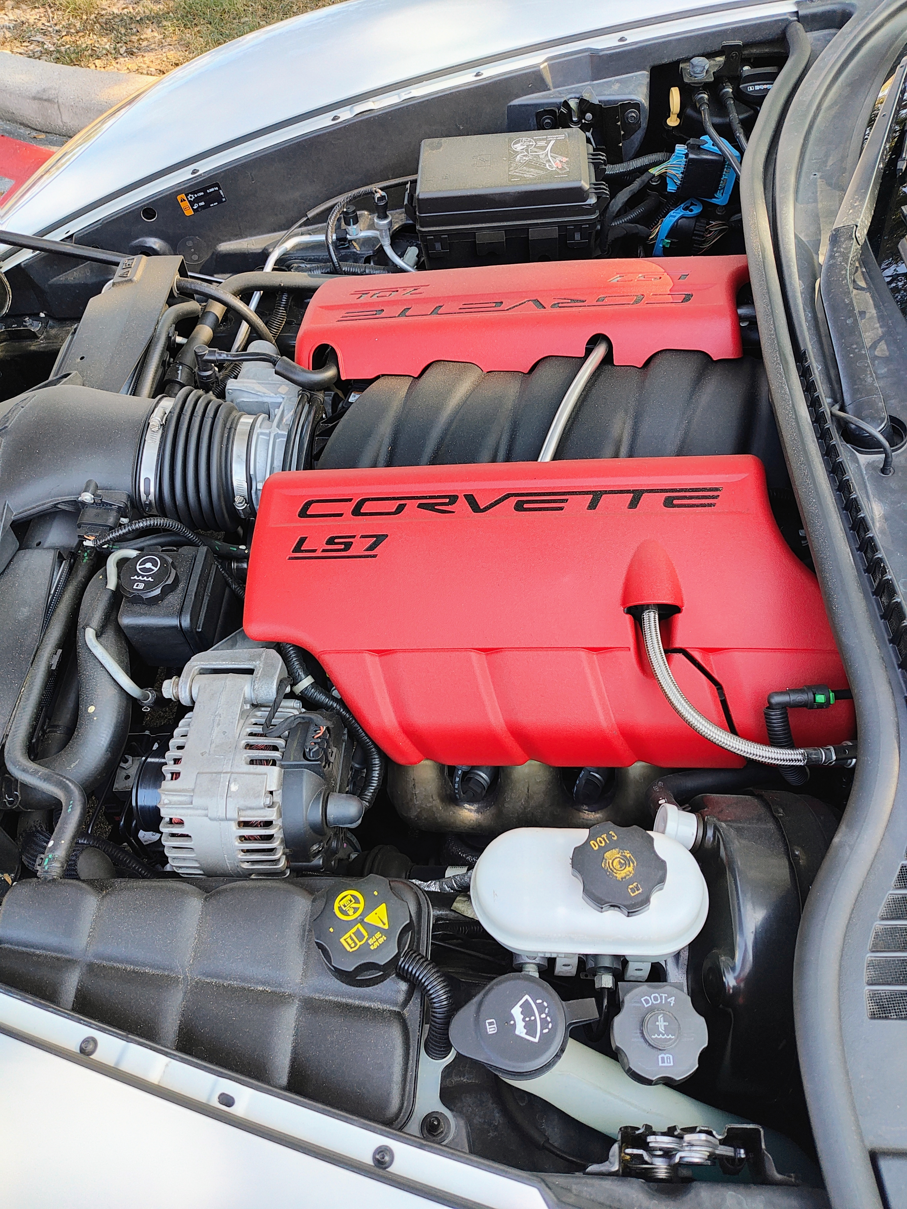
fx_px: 873
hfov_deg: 54.9
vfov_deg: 69.4
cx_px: 454
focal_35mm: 25
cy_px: 604
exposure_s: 1/144
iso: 100
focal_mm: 4.15
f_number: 1.5
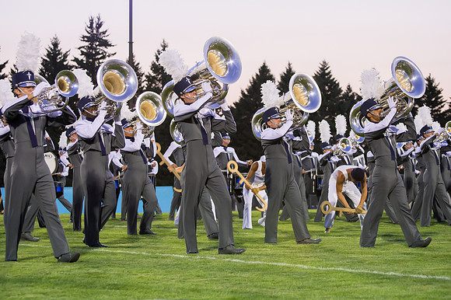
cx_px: 224
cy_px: 116
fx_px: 1311
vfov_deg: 13.1
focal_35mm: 105
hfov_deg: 19.5
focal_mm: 82
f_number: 4.5
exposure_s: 1/200
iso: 1800
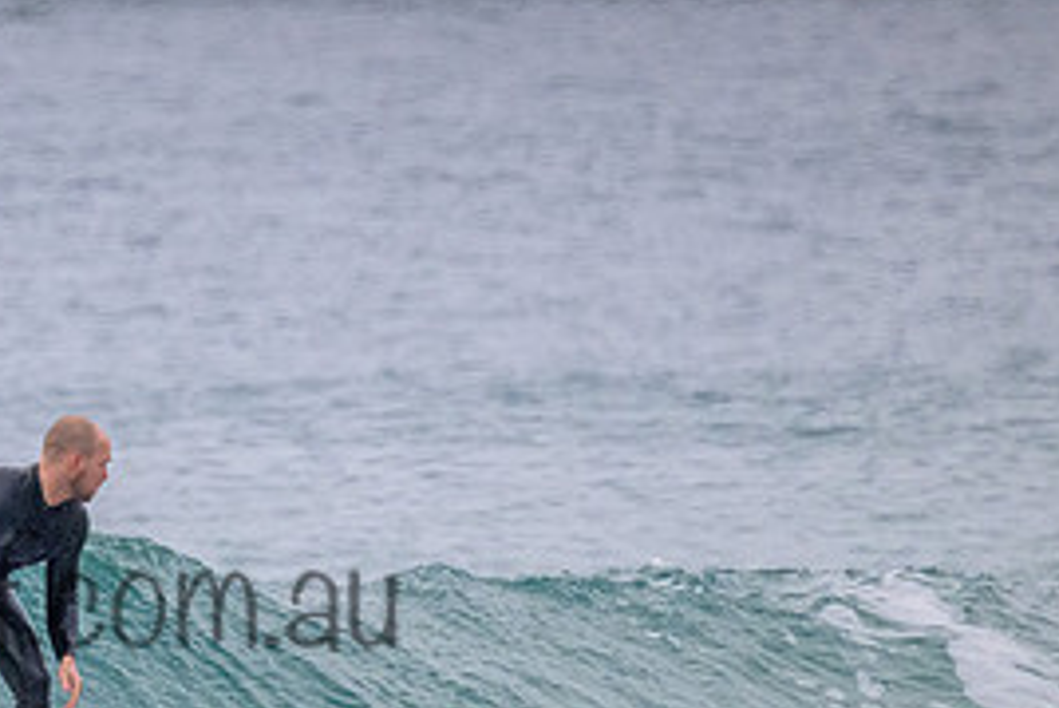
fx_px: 50916
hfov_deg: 1.2
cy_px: 556
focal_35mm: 1730
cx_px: -20
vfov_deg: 0.8
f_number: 11
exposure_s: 1/1250
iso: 4500
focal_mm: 800
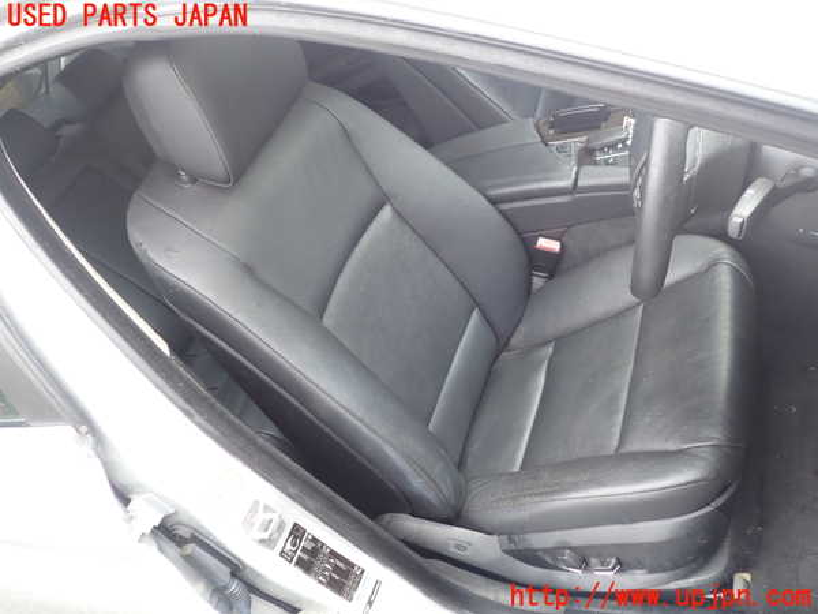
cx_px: 409
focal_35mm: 30
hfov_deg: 60.0
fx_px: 709
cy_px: 307
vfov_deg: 46.8
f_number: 2.3
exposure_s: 1/100
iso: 100
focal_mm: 5.4
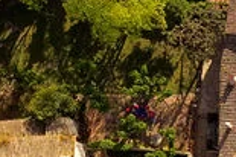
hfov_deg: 11.5
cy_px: 291
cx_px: 434
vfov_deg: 8.0
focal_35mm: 165
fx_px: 1081
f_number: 1.8
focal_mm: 8.67
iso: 200
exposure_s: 1/40
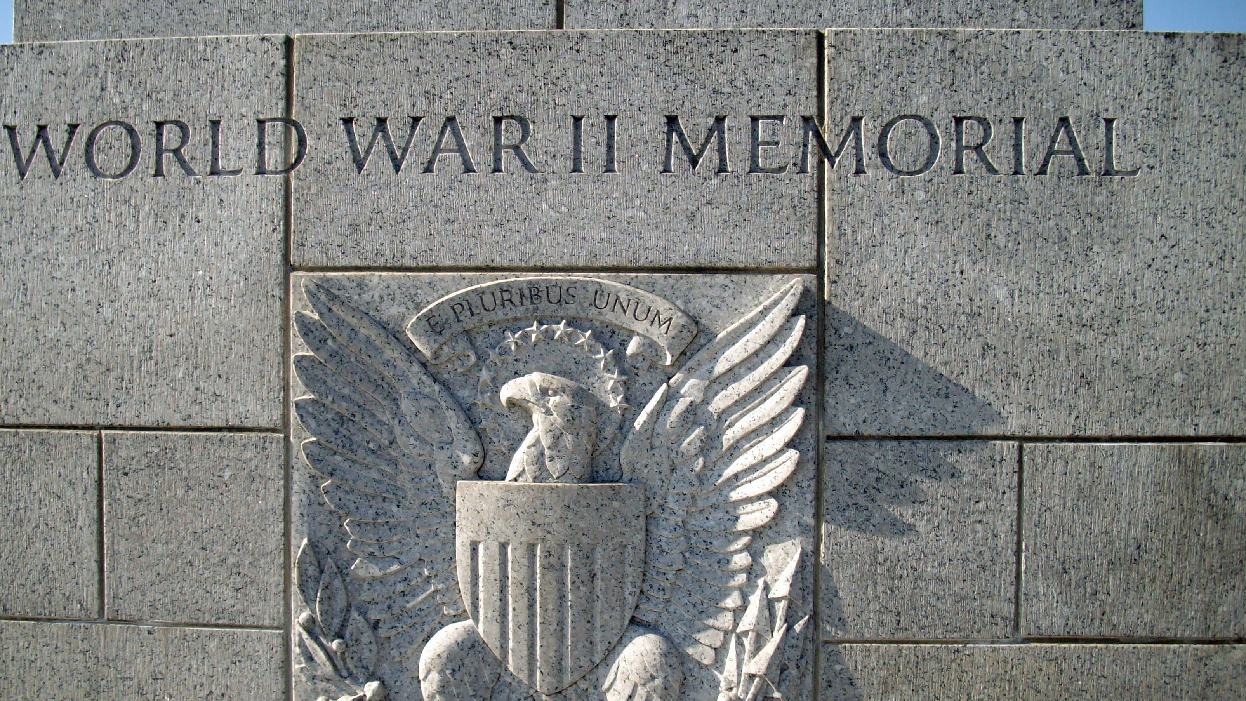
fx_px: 1355
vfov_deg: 29.0
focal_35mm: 41
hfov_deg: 49.4
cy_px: 365
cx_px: 614
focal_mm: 6.2
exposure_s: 1/200
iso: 80
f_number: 5.6
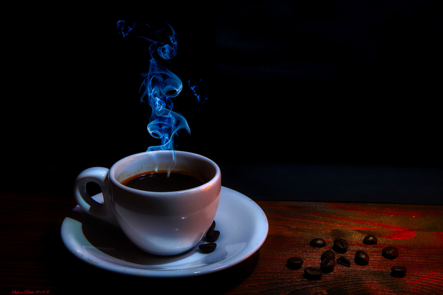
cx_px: 222
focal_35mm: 60
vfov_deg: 22.6
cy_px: 148
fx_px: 738
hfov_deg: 33.4
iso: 160
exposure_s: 1/1.67
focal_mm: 60
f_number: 10
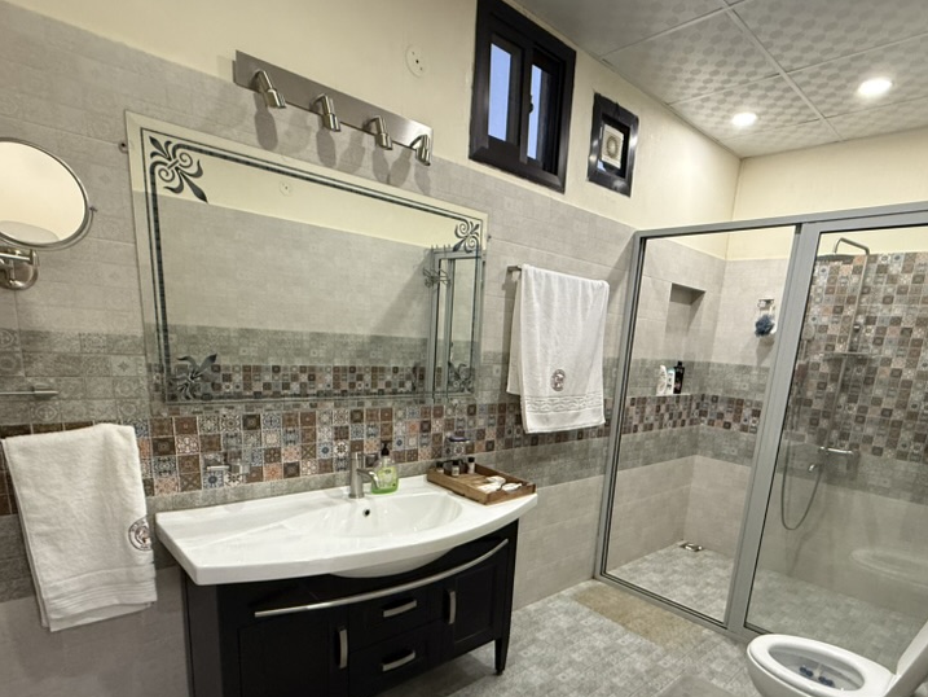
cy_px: 466
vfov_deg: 64.2
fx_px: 536
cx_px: 516
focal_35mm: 20
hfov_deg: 81.4
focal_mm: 2.22
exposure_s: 1/50
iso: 400
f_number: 2.2
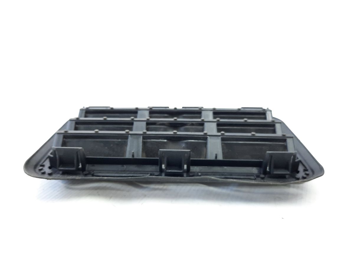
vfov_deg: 54.9
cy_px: 133
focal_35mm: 25
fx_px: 256
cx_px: 177
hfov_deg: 69.4
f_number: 2
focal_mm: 4.6
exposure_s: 1/60
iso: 250
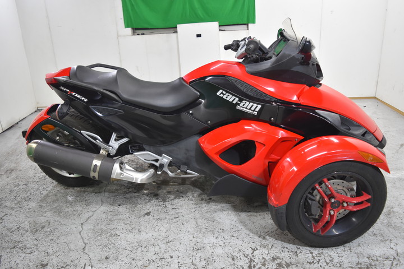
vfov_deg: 47.9
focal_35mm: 27
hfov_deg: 67.4
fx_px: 303
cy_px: 134
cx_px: 202
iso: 900
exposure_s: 1/60
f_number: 3.5
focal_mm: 18
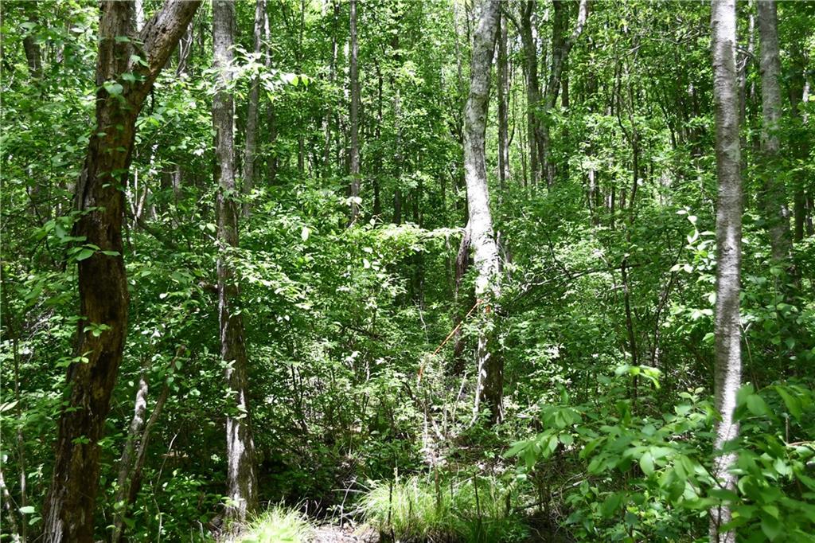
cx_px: 408
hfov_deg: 41.1
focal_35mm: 48
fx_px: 1086
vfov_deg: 28.1
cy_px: 272
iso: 400
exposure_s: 1/250
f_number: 4.5
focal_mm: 24
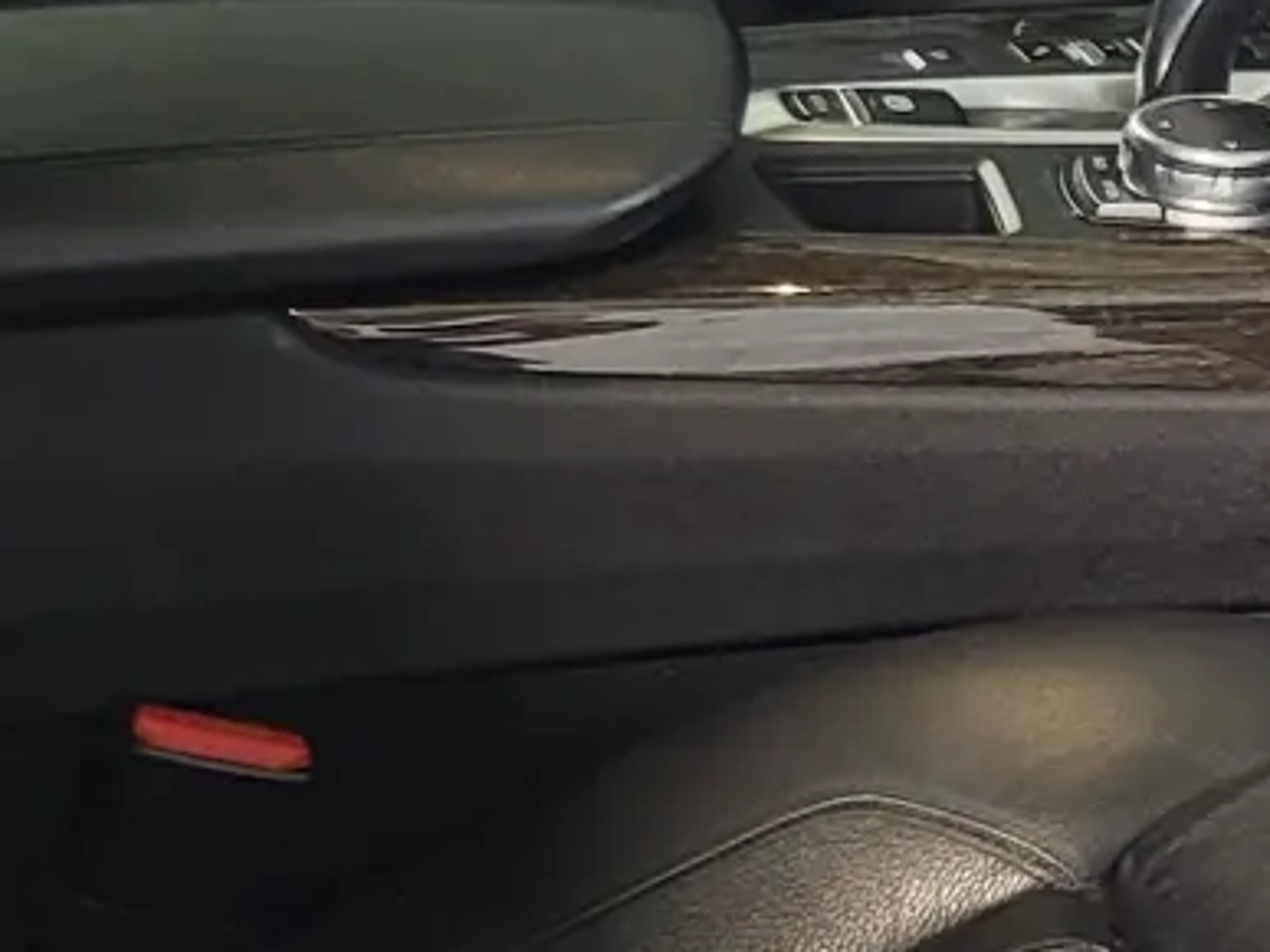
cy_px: 286
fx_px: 4731
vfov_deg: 11.5
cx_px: 2730
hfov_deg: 12.8
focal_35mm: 129
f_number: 1.8
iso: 200
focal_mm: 5.4
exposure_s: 1/50
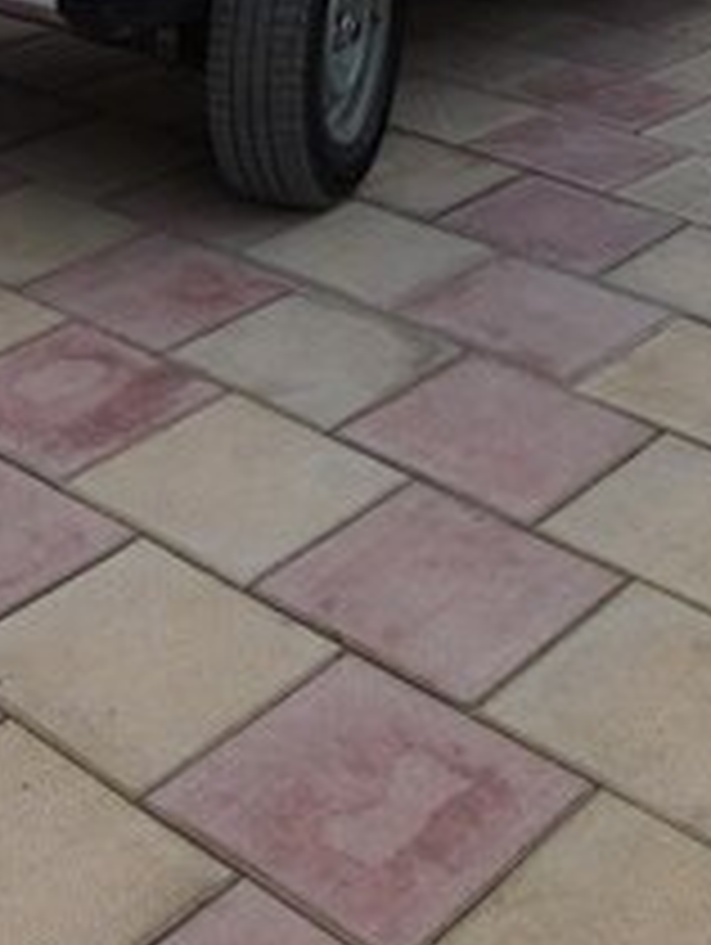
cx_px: 284
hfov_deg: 22.3
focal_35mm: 66
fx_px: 1804
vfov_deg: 26.4
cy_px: -158
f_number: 1.9
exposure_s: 1/33
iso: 40
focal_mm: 3.7
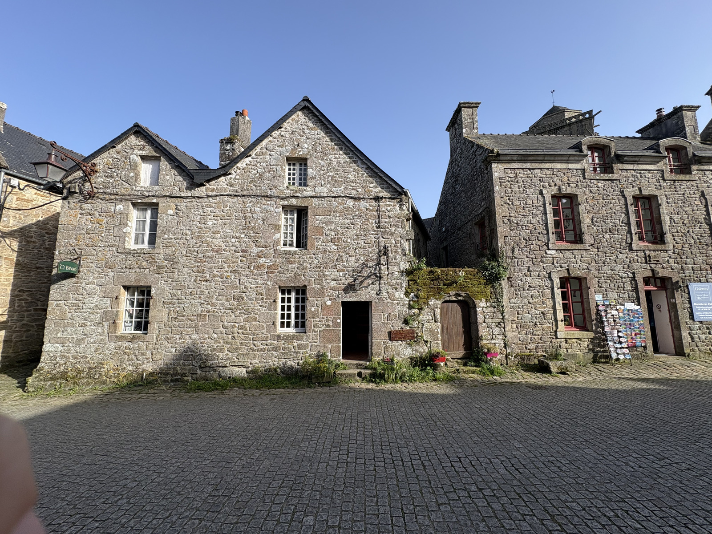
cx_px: 356
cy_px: 267
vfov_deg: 85.7
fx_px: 288
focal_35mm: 14
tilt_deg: +8.7
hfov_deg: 102.1
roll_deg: +1.5
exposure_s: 1/1078
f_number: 2.2
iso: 40
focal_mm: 2.22
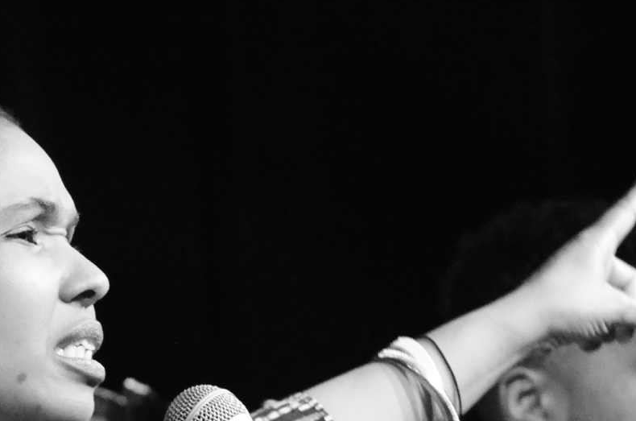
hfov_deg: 3.8
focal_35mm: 550
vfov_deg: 2.5
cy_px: 447
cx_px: 84
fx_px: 9703
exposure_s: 1/80
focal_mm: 125
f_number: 6.3
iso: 6400
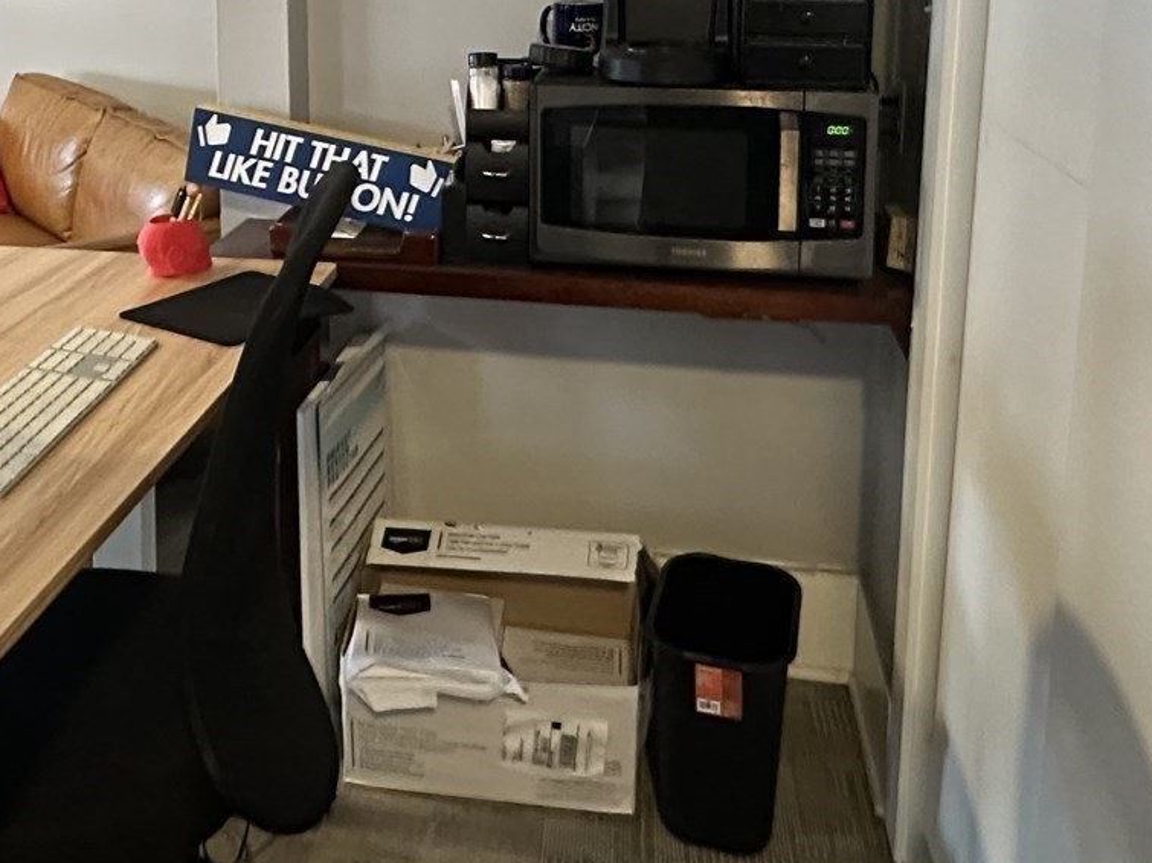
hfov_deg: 48.3
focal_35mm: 38
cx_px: 401
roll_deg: +0.1
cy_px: 46
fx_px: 1264
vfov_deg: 35.0
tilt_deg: -6.8
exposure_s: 1/60
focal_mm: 2.22
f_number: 2.2
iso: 640
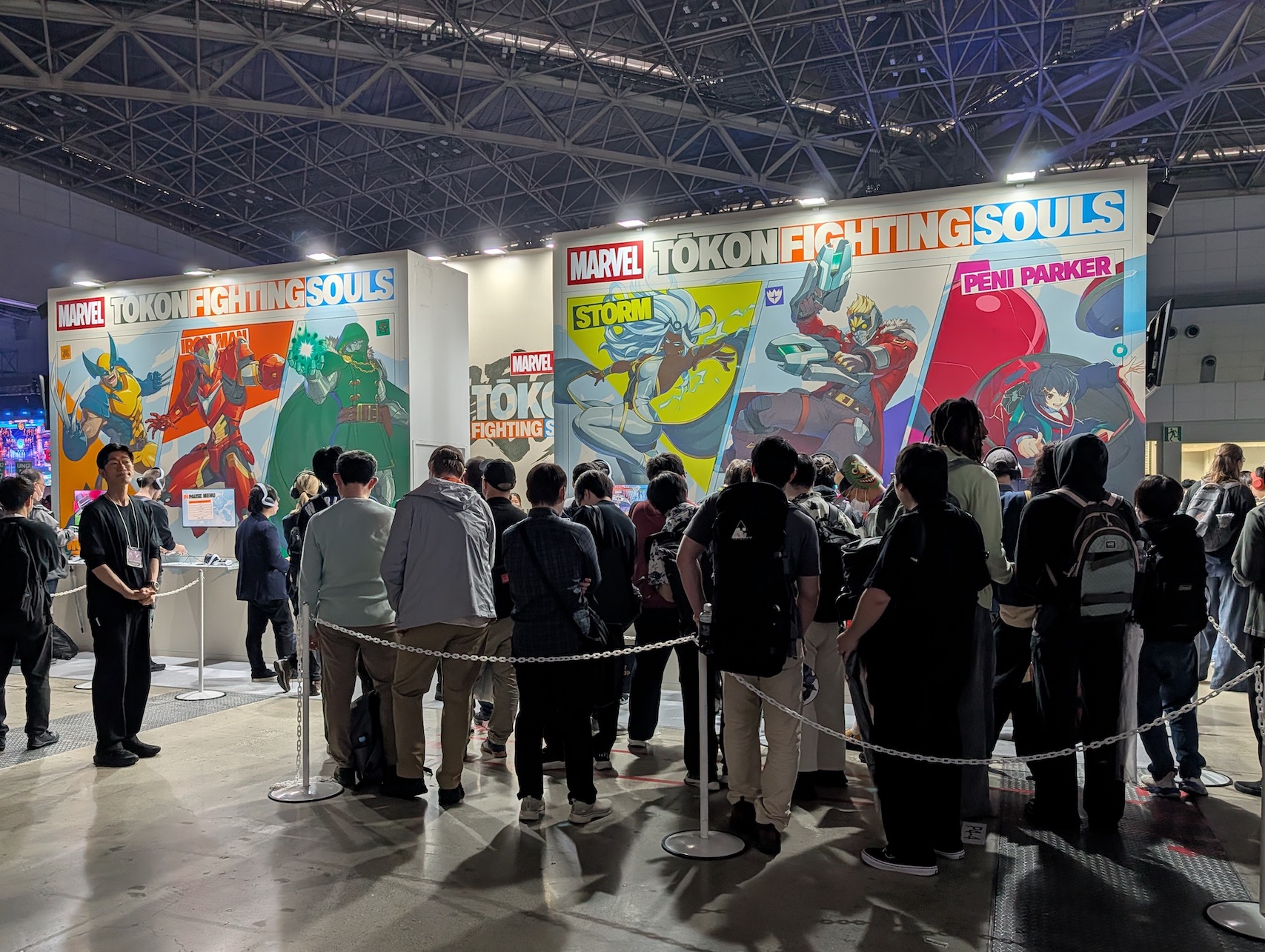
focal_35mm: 27
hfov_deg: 65.2
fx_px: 988
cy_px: 520
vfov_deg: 51.4
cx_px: 615
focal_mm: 6.9
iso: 19
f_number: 1.68
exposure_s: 1/127
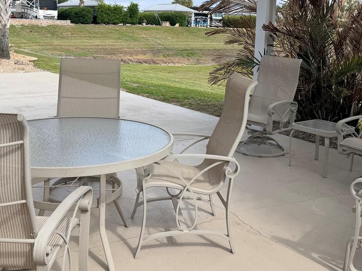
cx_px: 196
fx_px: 460
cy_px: 80
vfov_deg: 32.5
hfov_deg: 42.9
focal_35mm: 44
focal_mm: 6.76
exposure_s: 1/3584
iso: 80
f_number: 1.78
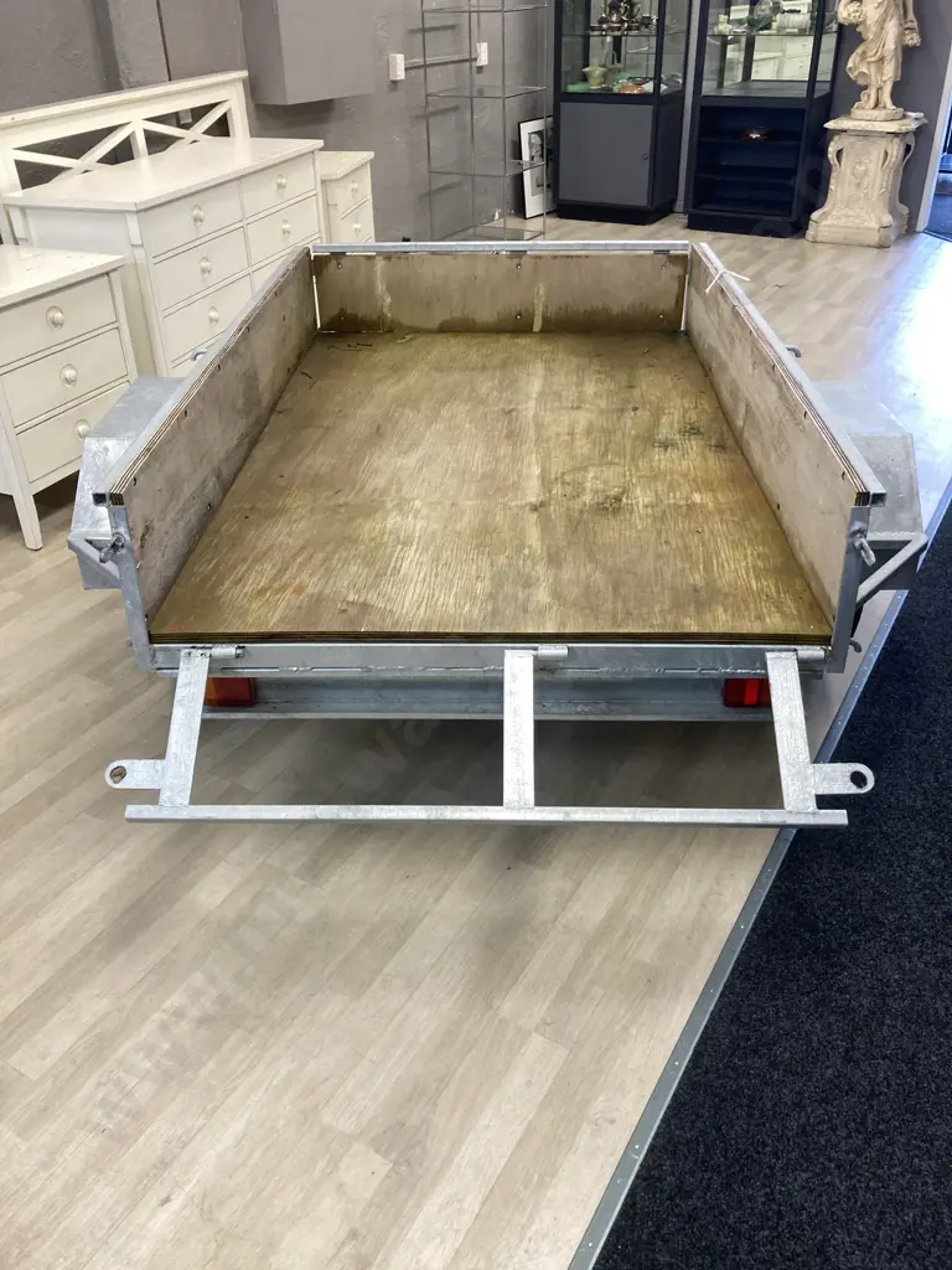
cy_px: 635
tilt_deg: -30.1
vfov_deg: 63.4
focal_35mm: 28
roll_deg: +0.1
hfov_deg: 49.7
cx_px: 476
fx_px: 1027
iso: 80
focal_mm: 3.99
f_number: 1.8
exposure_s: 1/50
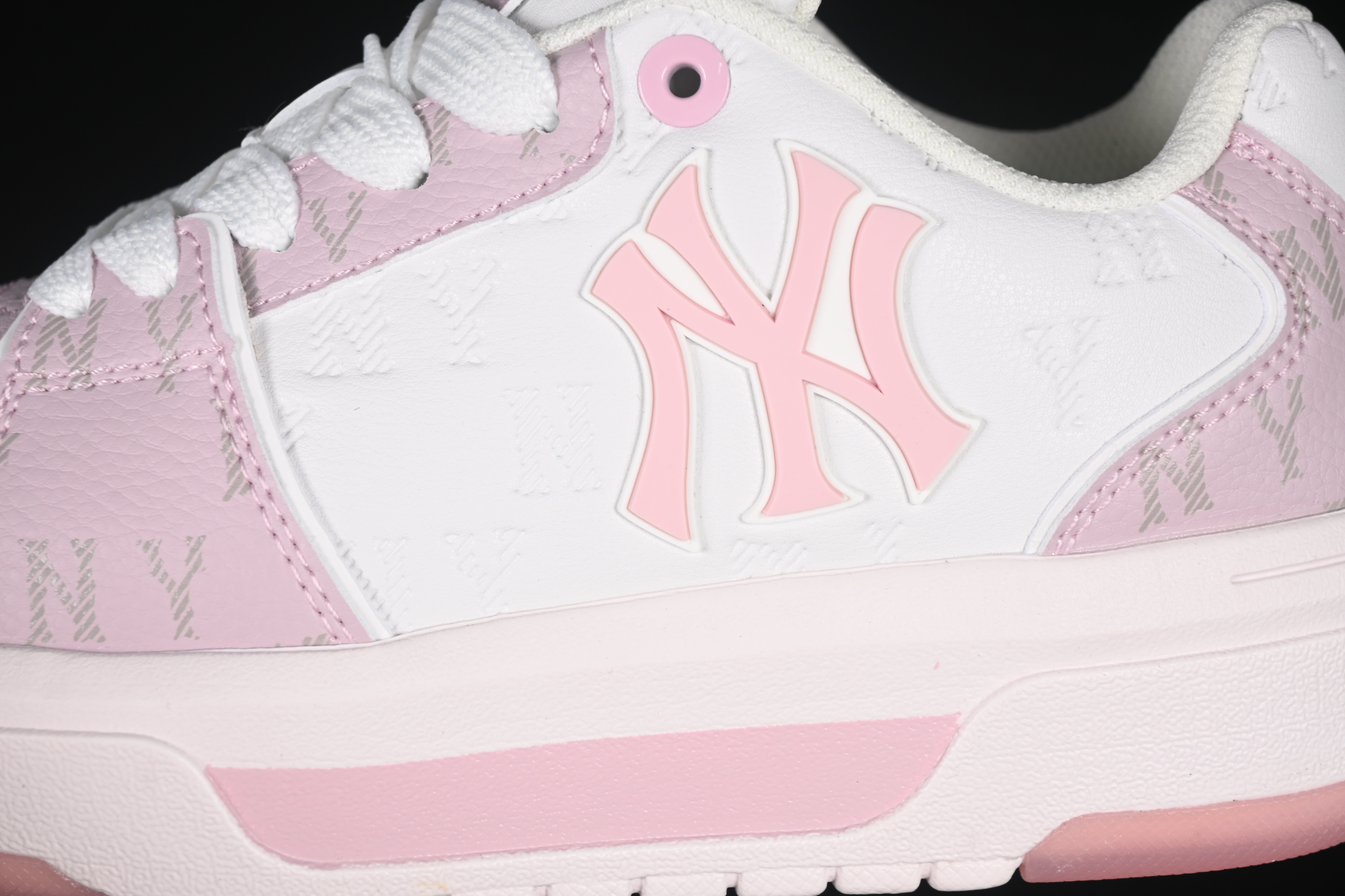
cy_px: 448
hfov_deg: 27.0
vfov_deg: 18.2
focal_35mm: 75
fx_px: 2802
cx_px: 672
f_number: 7.1
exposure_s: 1/60
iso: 160
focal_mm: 50
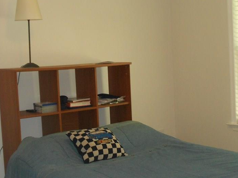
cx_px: 141
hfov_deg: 30.7
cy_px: 106
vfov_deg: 23.2
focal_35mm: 63
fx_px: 433
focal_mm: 7.7
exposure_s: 1/30
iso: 320
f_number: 4.2
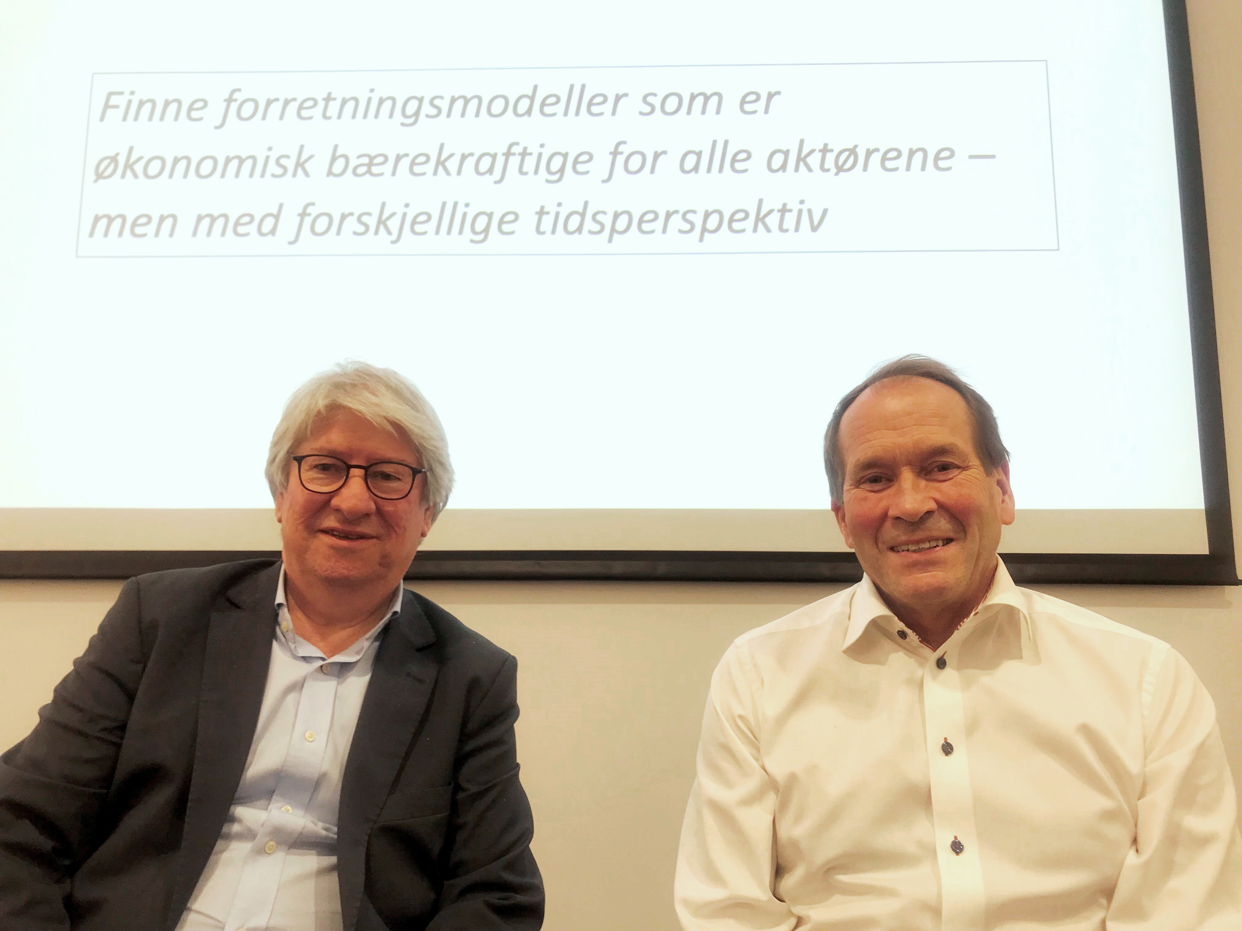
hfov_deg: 63.4
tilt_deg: +9.2
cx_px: 621
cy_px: 466
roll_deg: -0.1
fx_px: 1005
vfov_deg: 49.7
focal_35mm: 28
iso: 25
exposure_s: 1/50
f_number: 1.8
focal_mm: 3.99
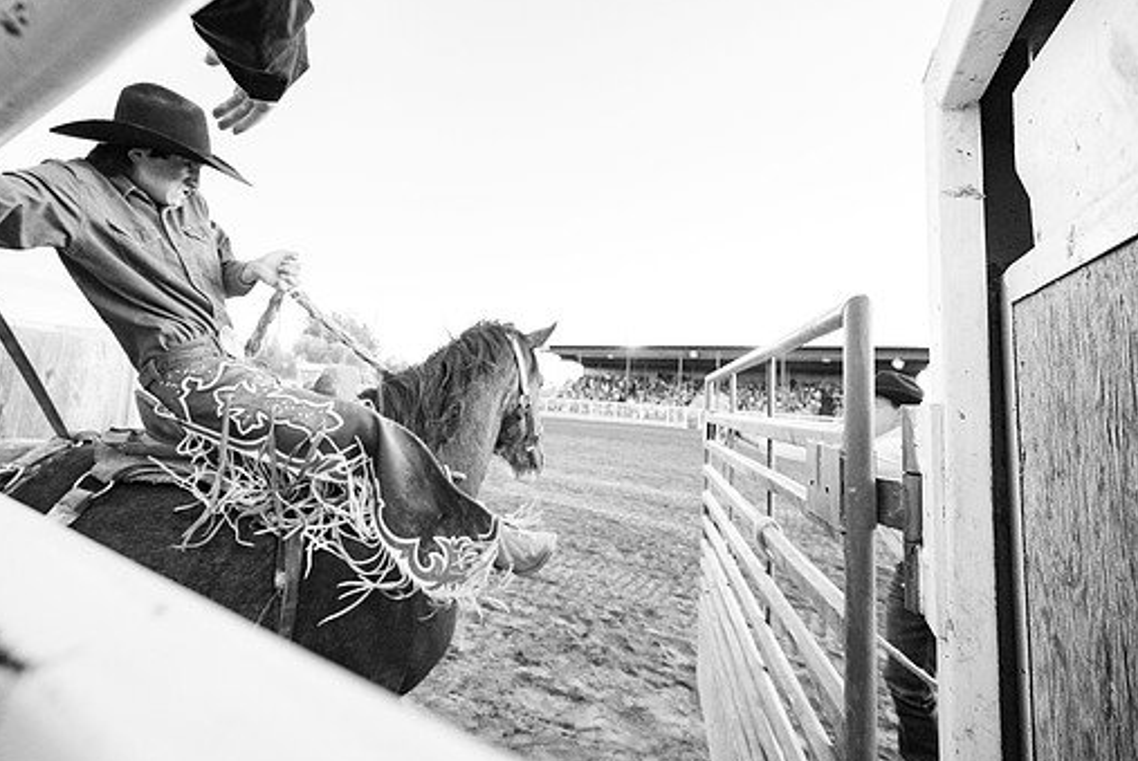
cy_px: 347
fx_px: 506
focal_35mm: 16
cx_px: 496
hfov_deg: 96.2
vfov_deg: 73.7
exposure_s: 1/500
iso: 4000
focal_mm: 14
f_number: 4
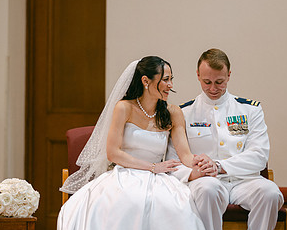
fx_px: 1691
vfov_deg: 7.8
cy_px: 122
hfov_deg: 9.7
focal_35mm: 199
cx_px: 150
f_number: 1.4
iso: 320
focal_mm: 105
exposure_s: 1/125
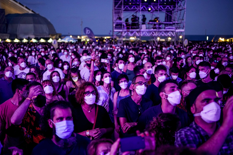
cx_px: 112
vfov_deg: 31.8
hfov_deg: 46.4
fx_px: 272
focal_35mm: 42
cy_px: 93
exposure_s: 1/160
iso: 2500
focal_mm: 35
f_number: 1.8
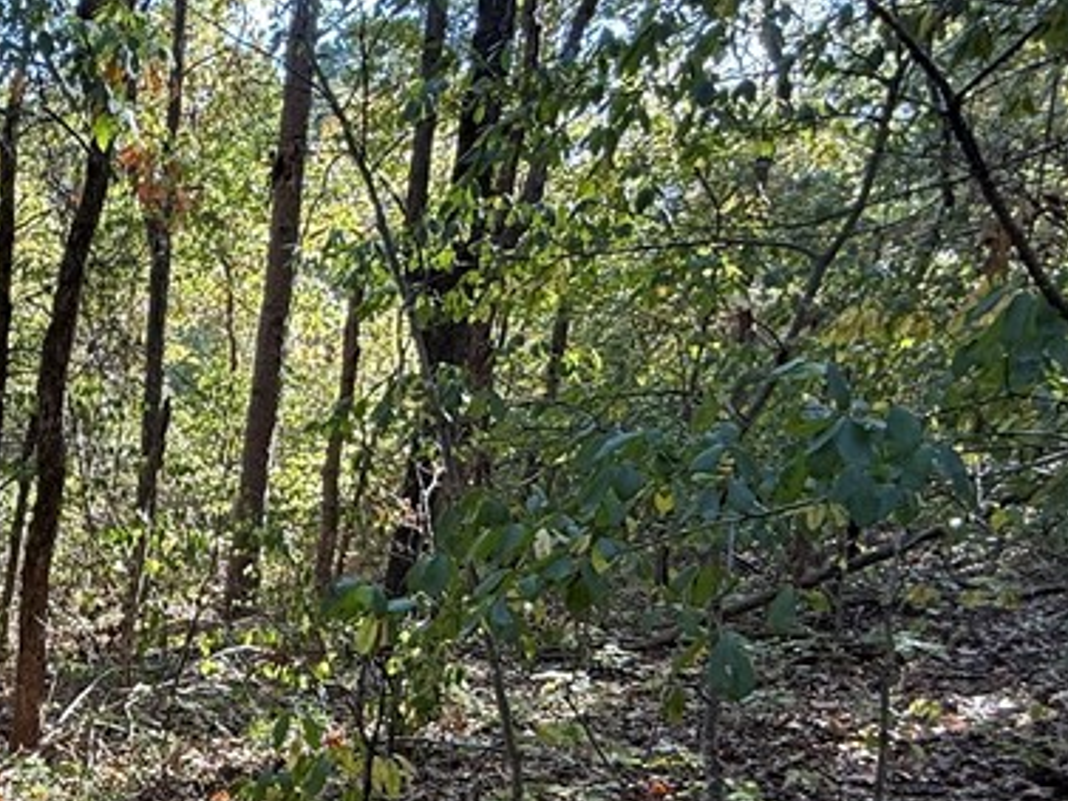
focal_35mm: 38
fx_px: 1173
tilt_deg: -10.4
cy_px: 657
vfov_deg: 36.3
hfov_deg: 40.3
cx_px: -88
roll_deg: -5.4
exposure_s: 1/99
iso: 100
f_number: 2.2
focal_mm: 2.22
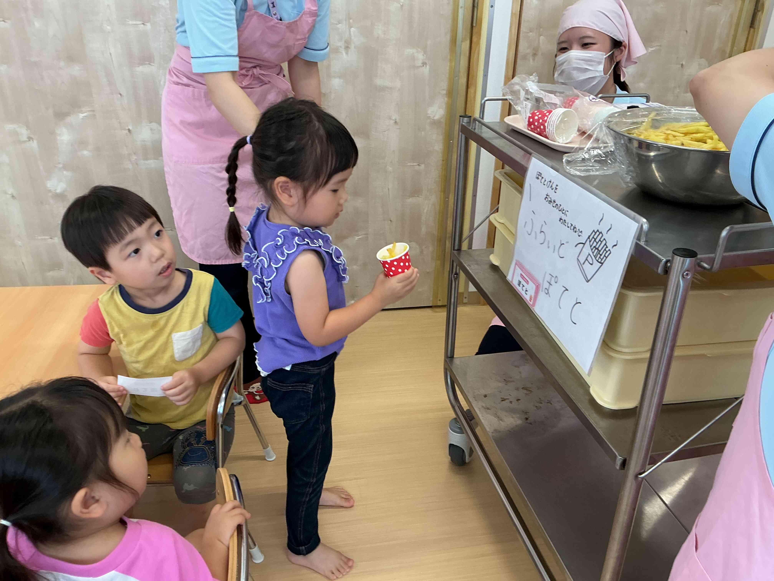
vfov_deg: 48.2
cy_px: 290
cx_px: 387
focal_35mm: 29
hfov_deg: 61.7
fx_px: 648
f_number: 1.8
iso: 64
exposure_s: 1/120
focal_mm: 3
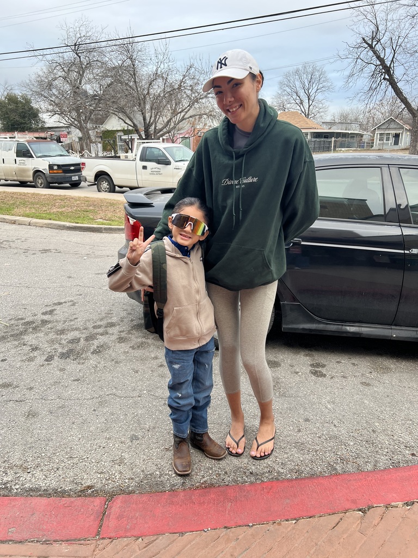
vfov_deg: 67.3
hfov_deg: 53.1
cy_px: 279
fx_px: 419
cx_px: 209
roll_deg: +0.6
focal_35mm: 26
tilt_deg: -17.0
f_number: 1.5
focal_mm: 5.7
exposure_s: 1/121
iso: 32
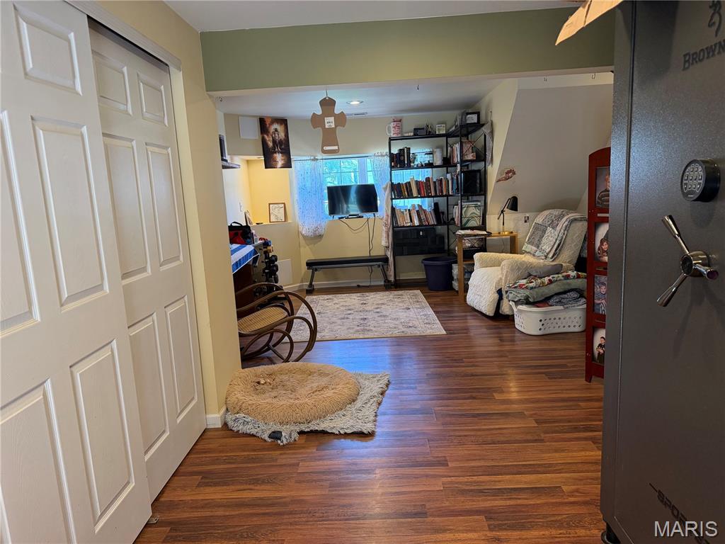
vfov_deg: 56.8
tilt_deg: -8.0
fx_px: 503
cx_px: 362
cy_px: 272
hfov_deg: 71.6
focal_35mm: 24
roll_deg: +3.1
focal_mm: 6.76
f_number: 1.78
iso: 320
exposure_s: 1/120
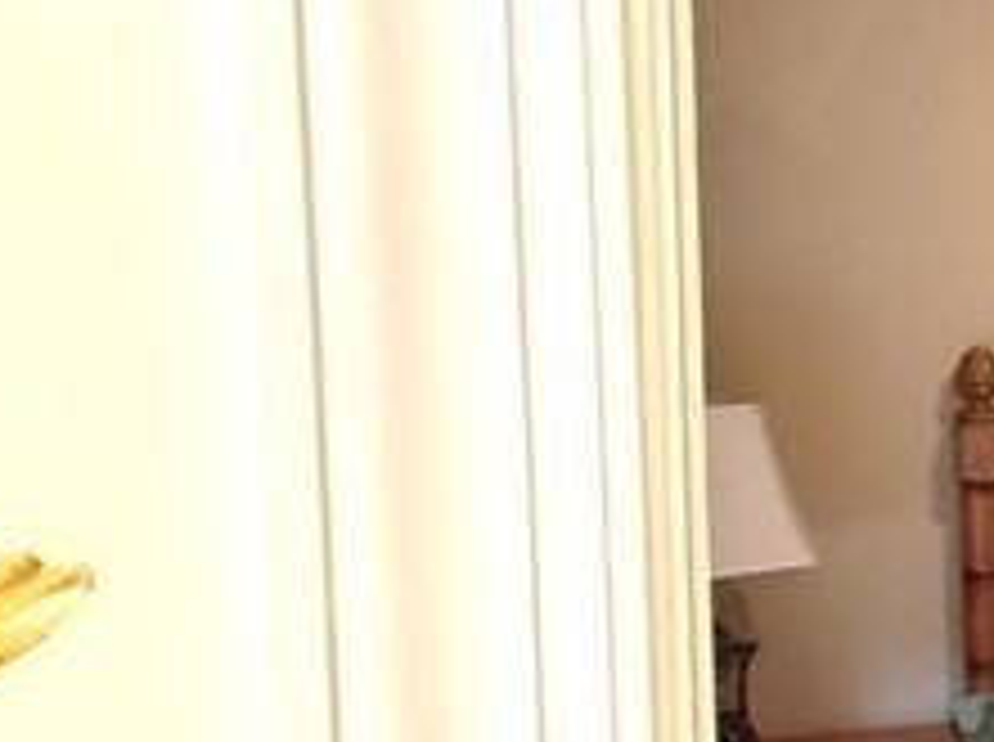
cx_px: 1624
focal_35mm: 65
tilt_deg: -3.2
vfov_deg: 22.5
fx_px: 1863
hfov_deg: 22.4
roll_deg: +0.6
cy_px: 418
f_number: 2.2
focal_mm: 2.22
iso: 1250
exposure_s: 1/60
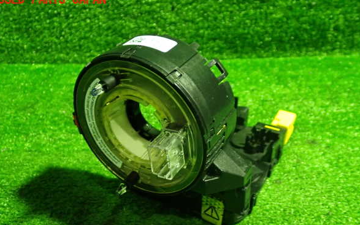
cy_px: 130
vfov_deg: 32.7
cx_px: 178
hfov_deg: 50.4
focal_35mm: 39
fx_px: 383
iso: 800
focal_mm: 6.37
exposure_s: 1/30
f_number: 2.5
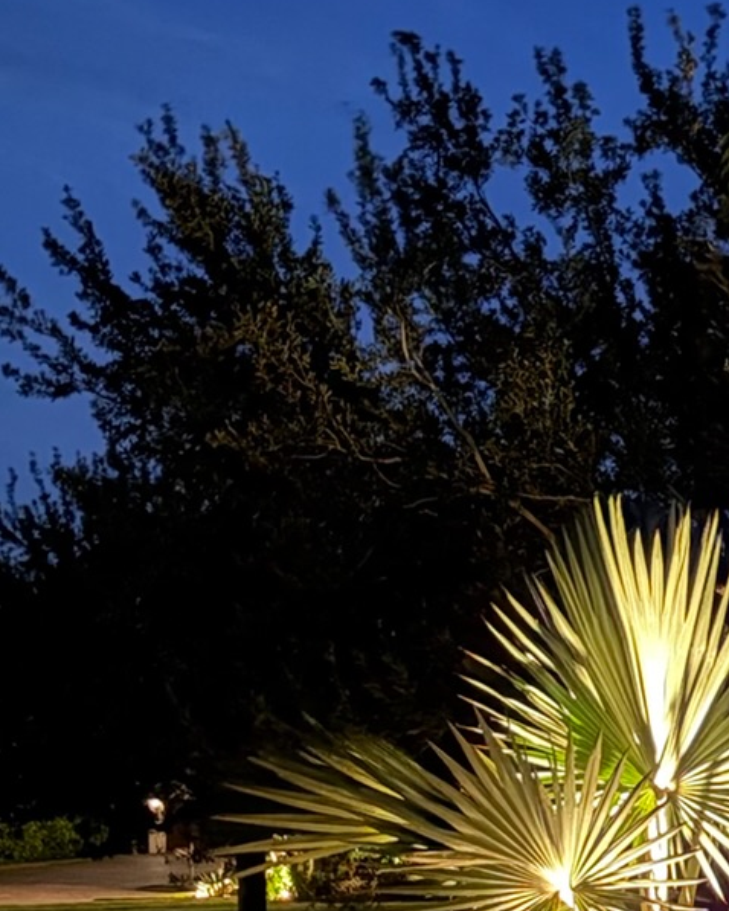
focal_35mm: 87
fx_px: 2345
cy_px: 931
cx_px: 1048
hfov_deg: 16.3
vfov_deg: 21.2
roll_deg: -0.2
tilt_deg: -2.2
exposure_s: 1/5
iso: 1000
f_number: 1.6
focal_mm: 5.96
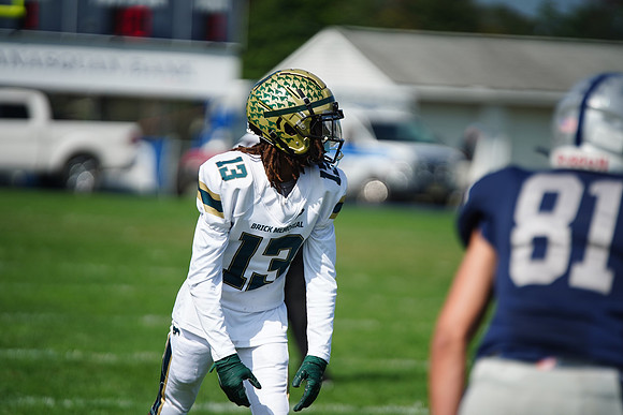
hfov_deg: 6.9
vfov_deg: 4.6
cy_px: 208
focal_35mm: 300
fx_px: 5193
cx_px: 312
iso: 400
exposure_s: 1/8000
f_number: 2.8
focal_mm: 300
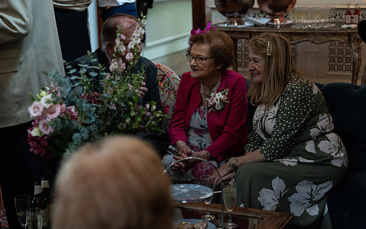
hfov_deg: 27.8
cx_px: 182
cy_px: 117
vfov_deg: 17.6
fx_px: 738
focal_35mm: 74
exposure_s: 1/200
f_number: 3.5
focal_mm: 70
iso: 5000
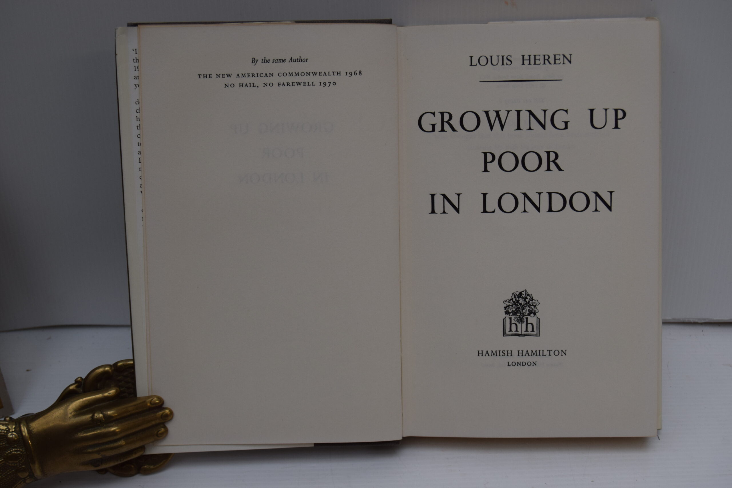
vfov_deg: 28.9
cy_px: 244
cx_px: 366
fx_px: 945
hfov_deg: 42.3
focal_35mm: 46
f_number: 6.3
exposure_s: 1/160
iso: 400
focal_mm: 31
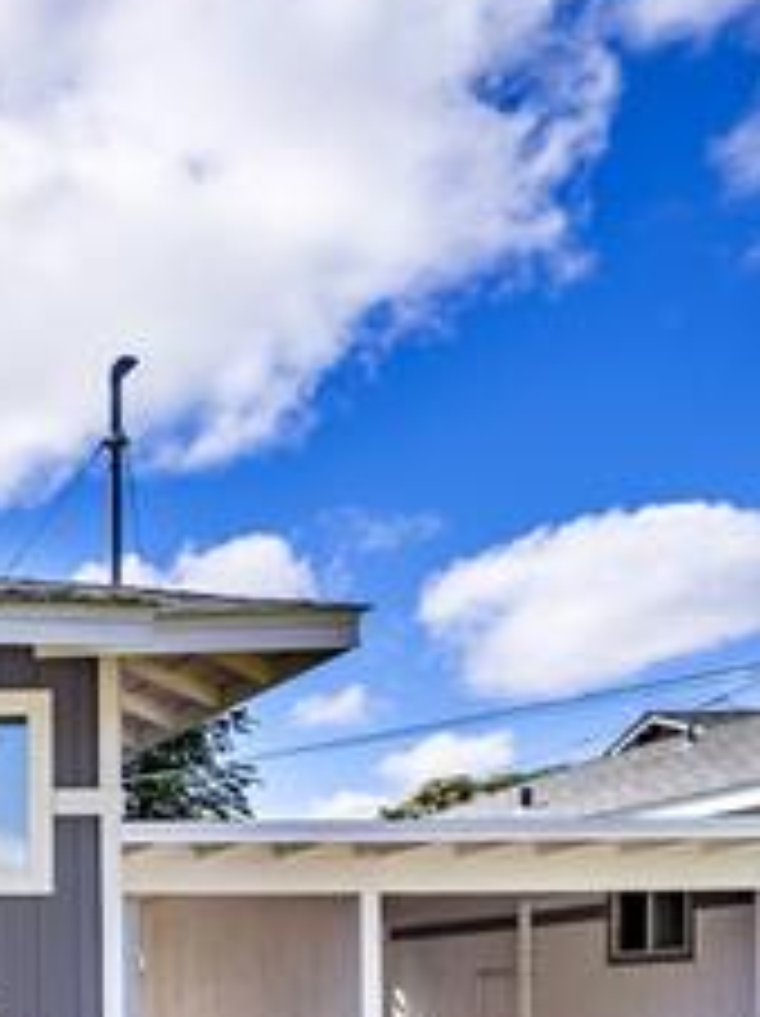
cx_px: -533
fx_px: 1496
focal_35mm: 51
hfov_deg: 21.2
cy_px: 1012
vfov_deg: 34.2
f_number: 4
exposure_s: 1/2000
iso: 125
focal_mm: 9
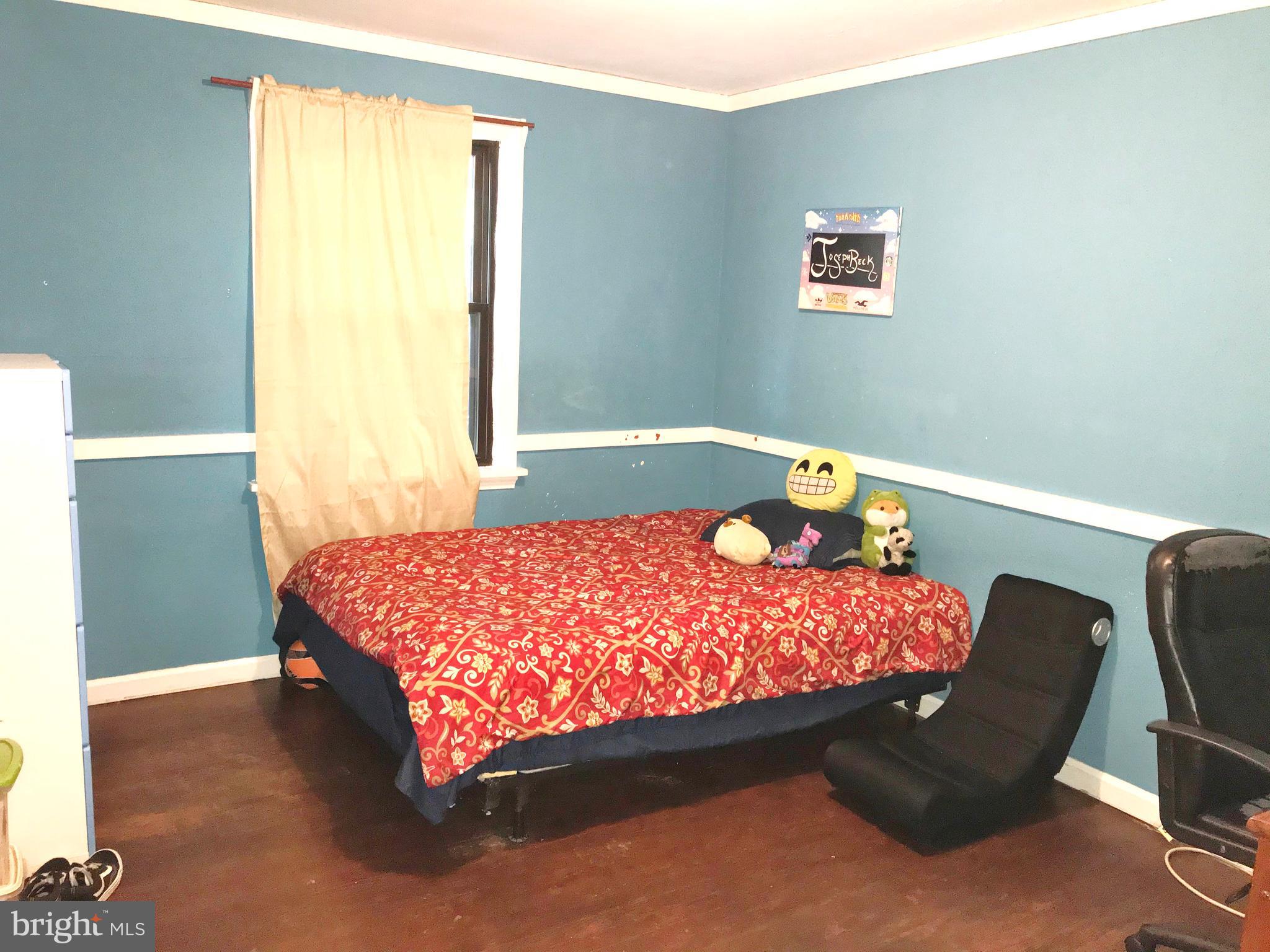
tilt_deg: -9.9
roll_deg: -2.7
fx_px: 1027
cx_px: 635
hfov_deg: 63.4
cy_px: 476
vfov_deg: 49.7
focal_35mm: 28
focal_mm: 3.99
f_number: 1.8
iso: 100
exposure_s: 1/16
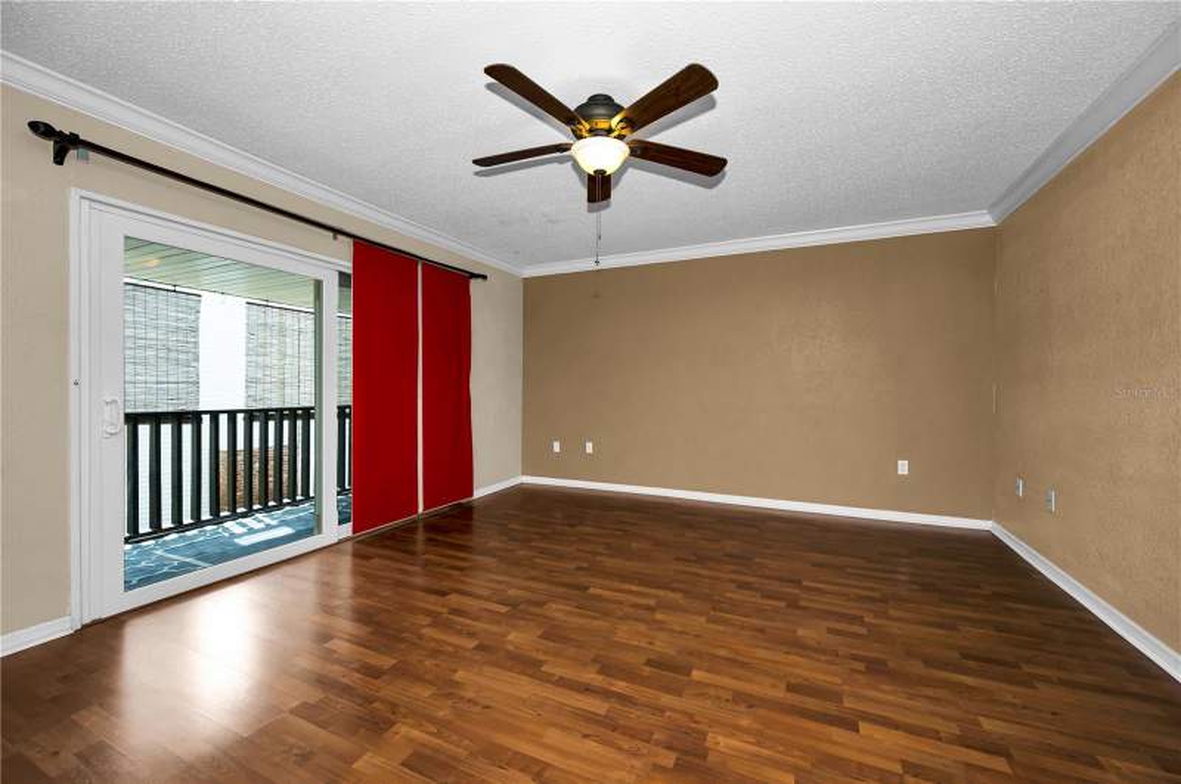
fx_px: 459
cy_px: 392
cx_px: 590
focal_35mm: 14
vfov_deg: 81.0
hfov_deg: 104.3
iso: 400
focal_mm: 14
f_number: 7.1
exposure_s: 1/200
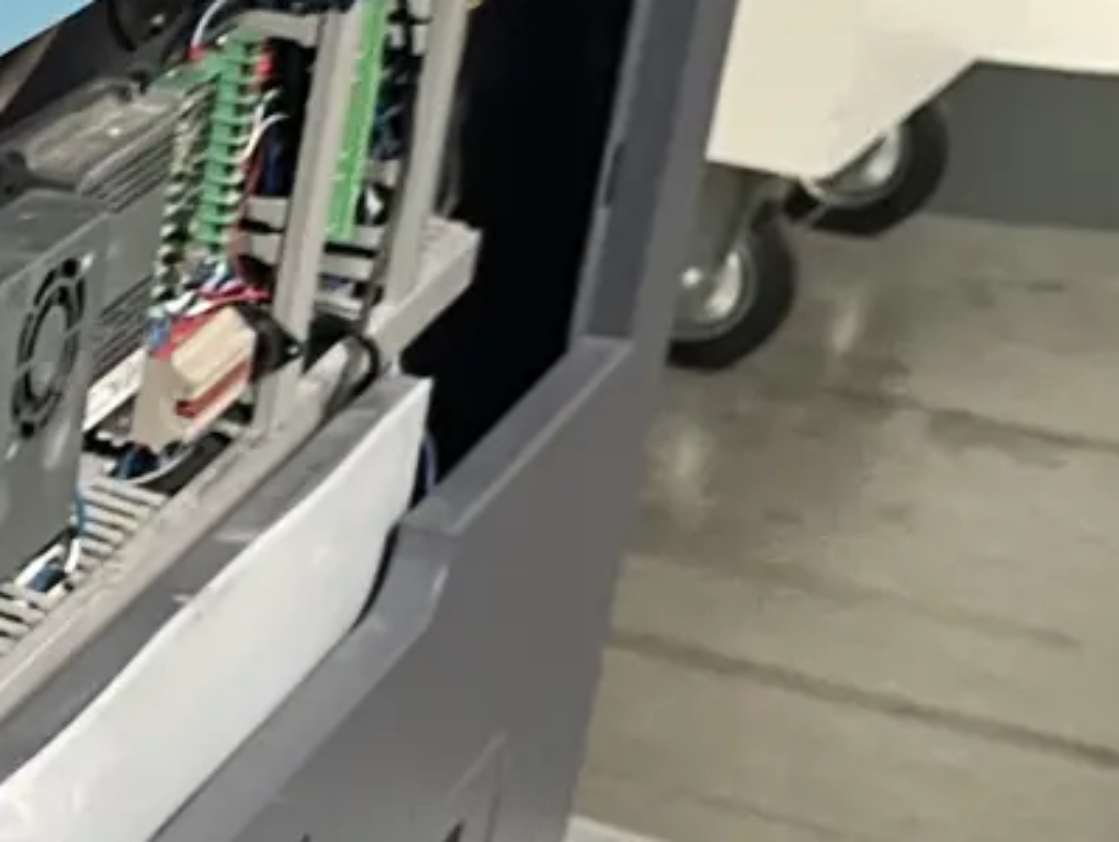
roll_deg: -2.9
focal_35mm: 125
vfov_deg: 11.7
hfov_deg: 14.0
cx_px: -906
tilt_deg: -28.7
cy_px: 845
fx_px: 4044
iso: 125
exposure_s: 1/60
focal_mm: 5.1
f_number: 1.6
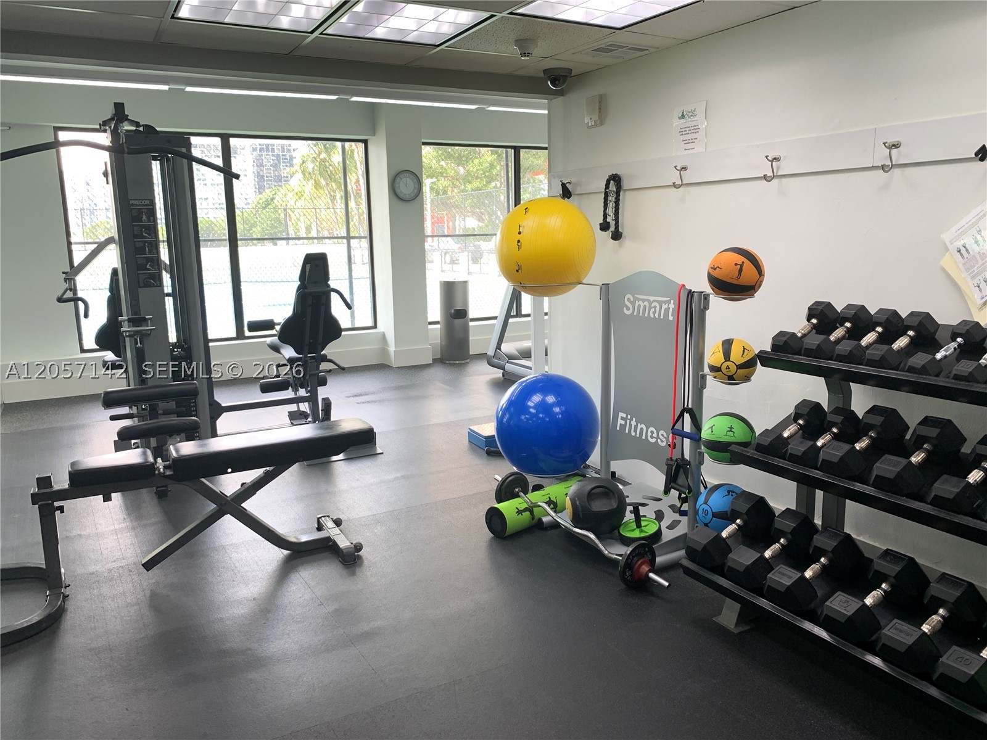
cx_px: 494
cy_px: 370
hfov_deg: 67.3
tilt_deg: -10.5
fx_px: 741
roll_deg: +1.4
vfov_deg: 53.1
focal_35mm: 26
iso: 50
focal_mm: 4.25
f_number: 1.8
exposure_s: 1/120
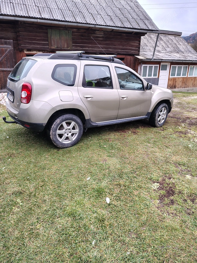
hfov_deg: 56.8
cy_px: 132
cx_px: 98
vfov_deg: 71.6
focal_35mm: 24
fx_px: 182
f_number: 1.8
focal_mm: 5.56
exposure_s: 1/100
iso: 112
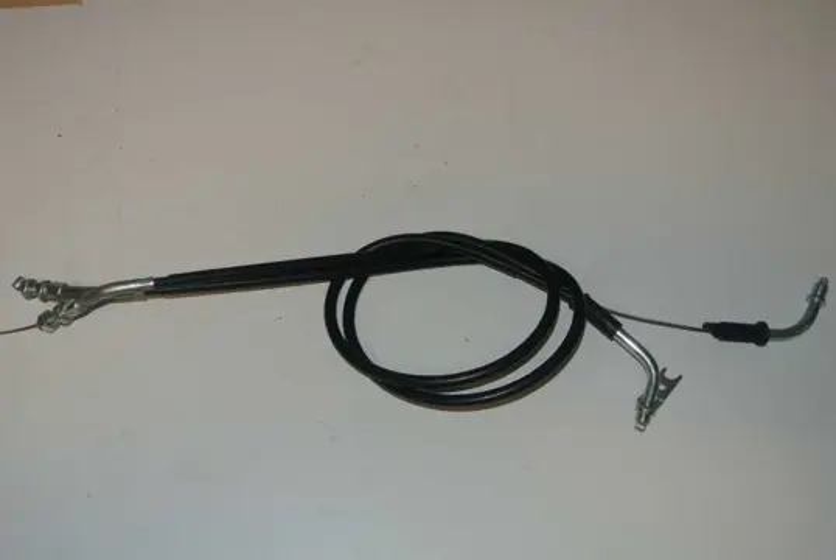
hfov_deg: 43.6
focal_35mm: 45
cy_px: 280
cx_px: 418
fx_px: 1046
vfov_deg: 29.9
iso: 200
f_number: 4.5
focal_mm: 16.9
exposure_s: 1/60
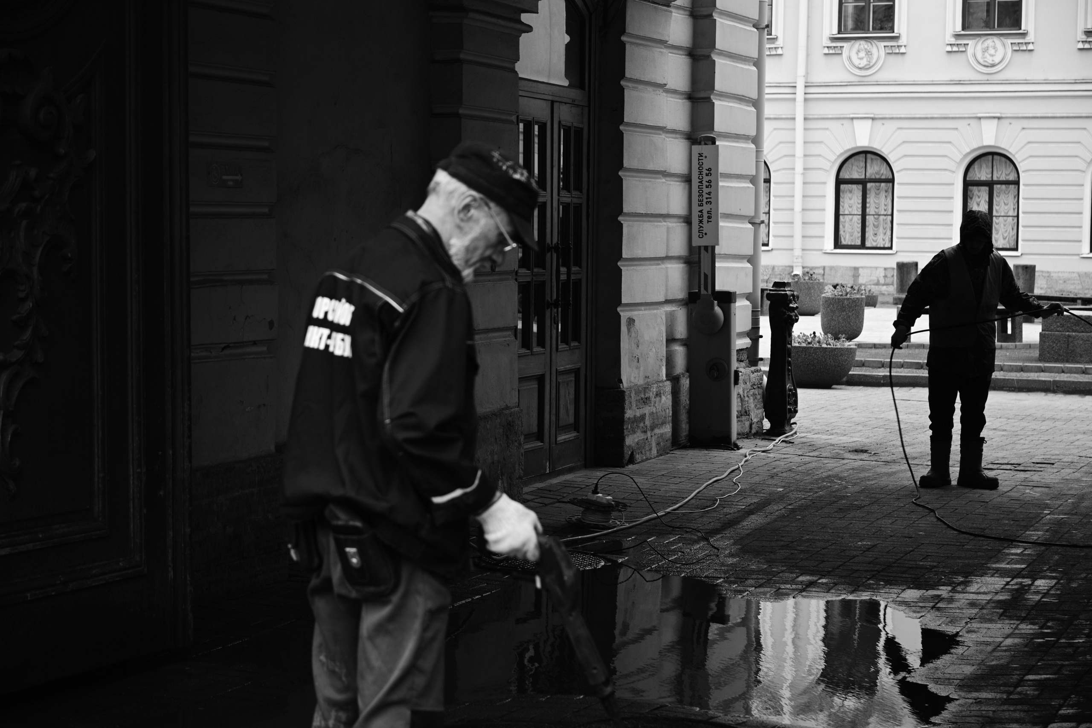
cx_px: 546
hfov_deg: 28.1
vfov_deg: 18.9
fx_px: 2184
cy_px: 364
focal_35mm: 72
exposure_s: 1/250
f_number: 4
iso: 200
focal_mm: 48
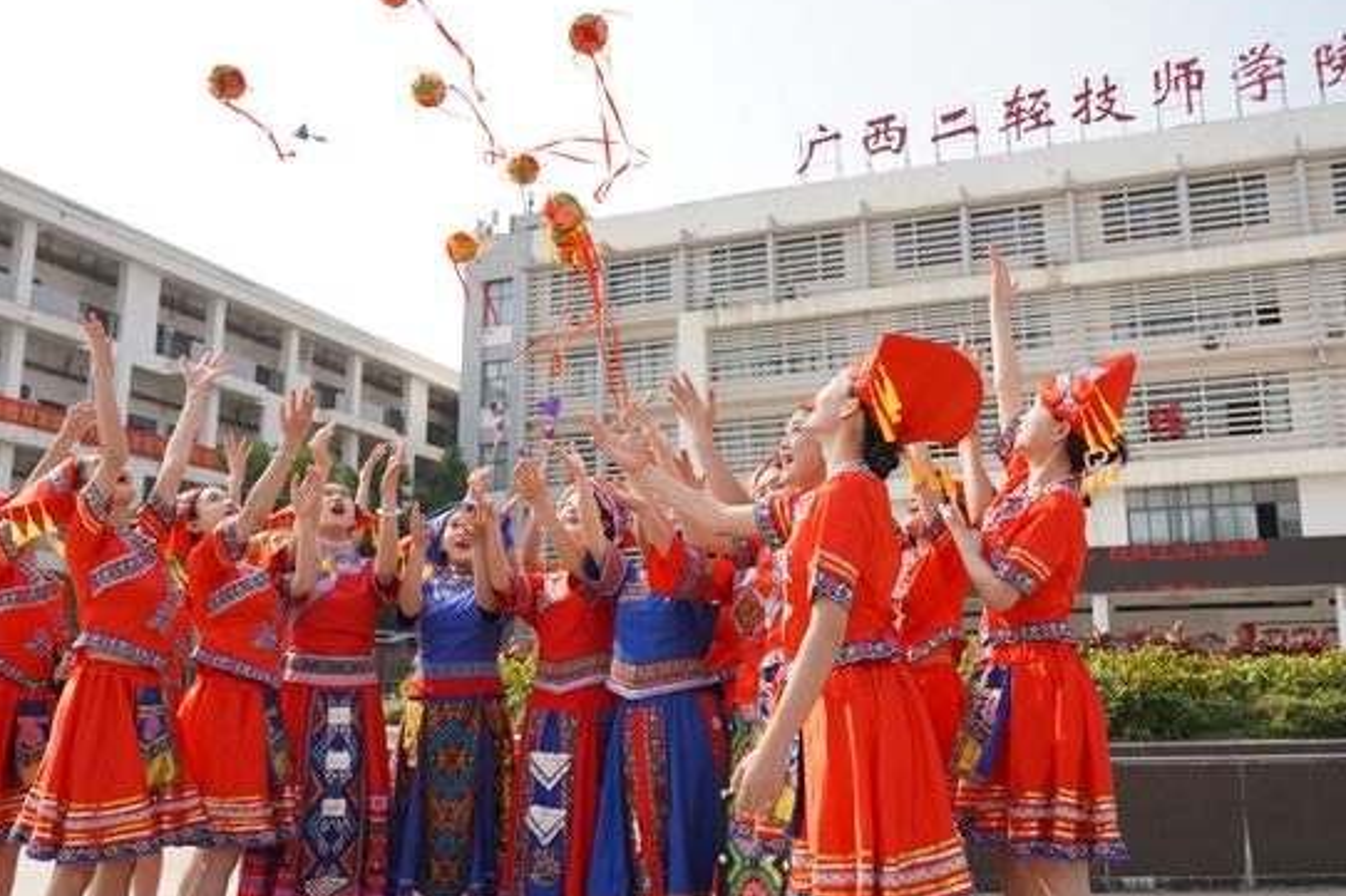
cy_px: 462
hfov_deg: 60.3
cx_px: 663
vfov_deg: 42.3
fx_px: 1159
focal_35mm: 31
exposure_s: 1/3200
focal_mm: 28
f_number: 5.6
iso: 1250
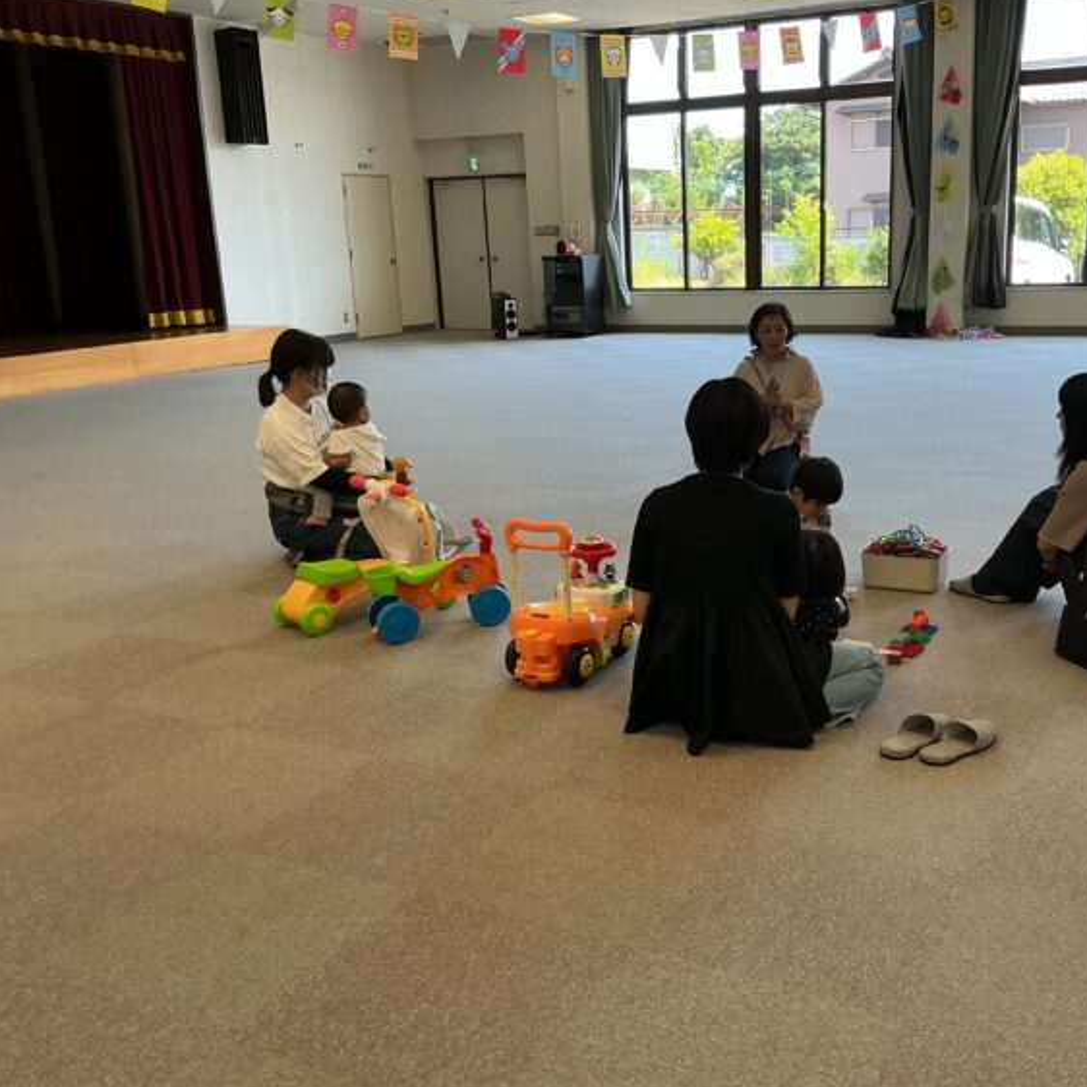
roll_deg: +2.4
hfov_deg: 46.9
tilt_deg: -15.1
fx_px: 1243
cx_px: 665
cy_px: 545
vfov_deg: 47.2
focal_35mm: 35
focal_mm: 3
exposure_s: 1/120
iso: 40
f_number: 1.8
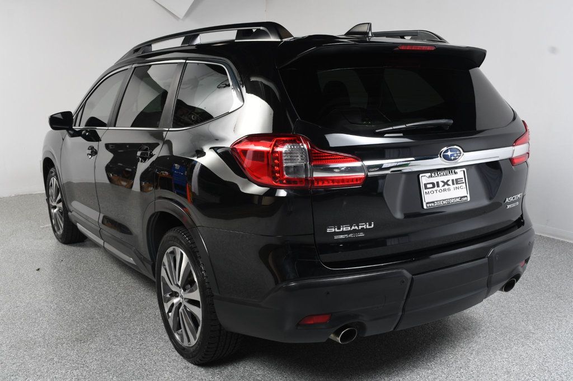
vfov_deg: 36.8
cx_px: 286
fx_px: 573
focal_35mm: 36
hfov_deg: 53.1
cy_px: 190
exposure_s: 1/160
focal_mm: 24
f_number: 9
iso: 100
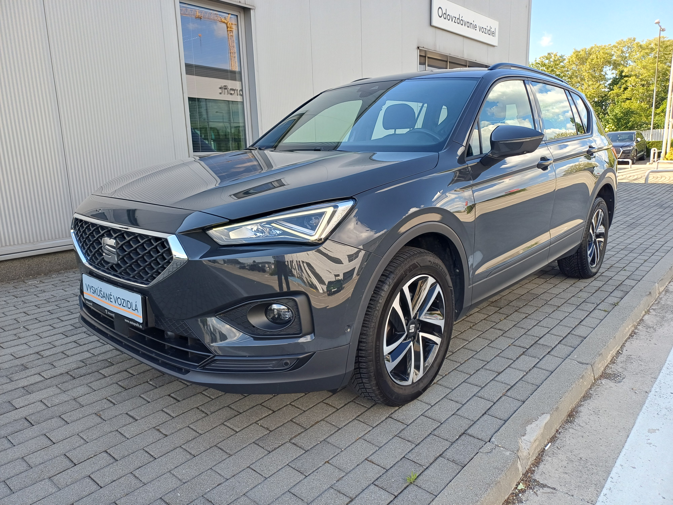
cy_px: 252
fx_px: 486
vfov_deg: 54.9
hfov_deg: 69.4
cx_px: 336
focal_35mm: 25
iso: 50
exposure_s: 1/236
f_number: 1.8
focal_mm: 4.65
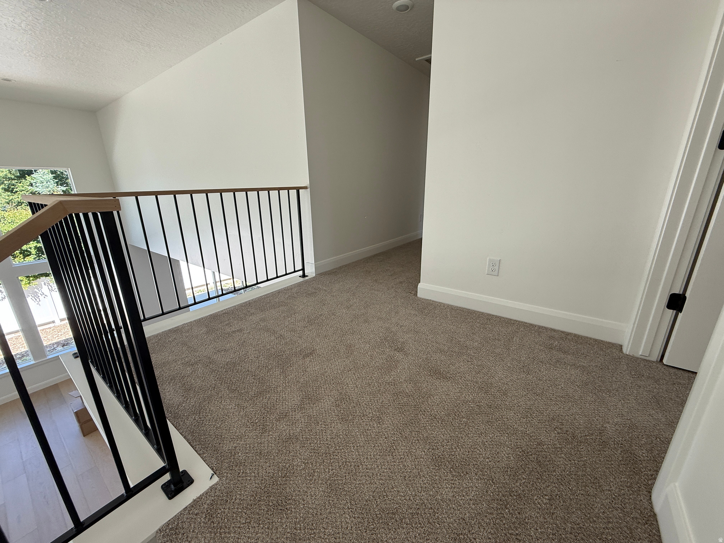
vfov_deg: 85.7
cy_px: 272
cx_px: 362
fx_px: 293
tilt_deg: -16.7
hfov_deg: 102.1
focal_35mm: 14
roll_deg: +1.5
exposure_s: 1/160
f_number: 2.2
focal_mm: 2.22
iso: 64
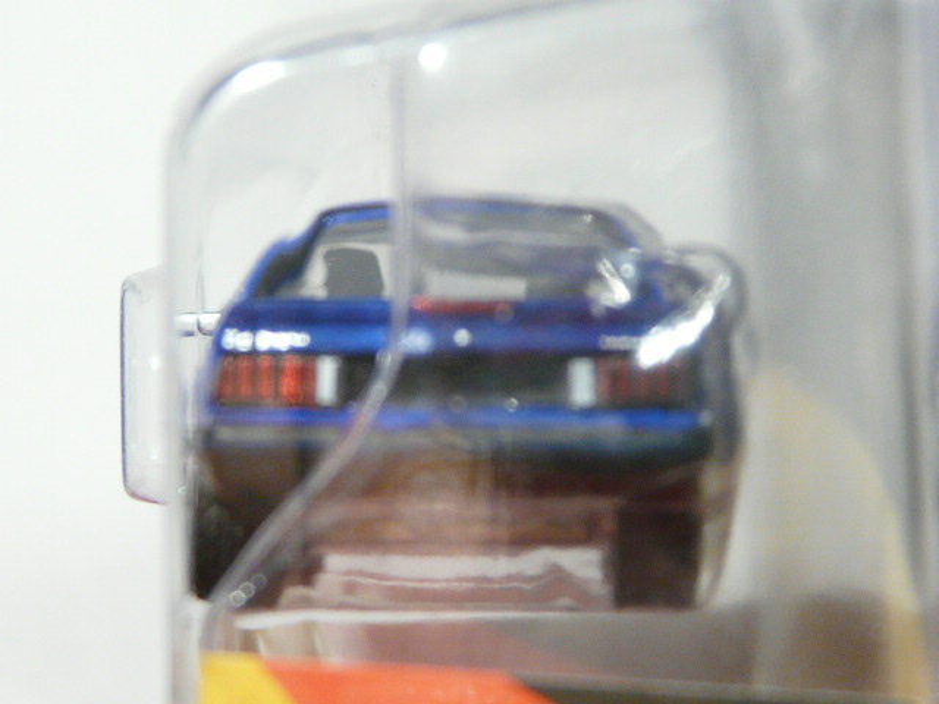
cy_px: 352
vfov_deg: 8.2
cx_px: 470
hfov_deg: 10.9
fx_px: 4937
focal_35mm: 182
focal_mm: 18.8
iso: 200
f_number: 3.6
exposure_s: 1/20
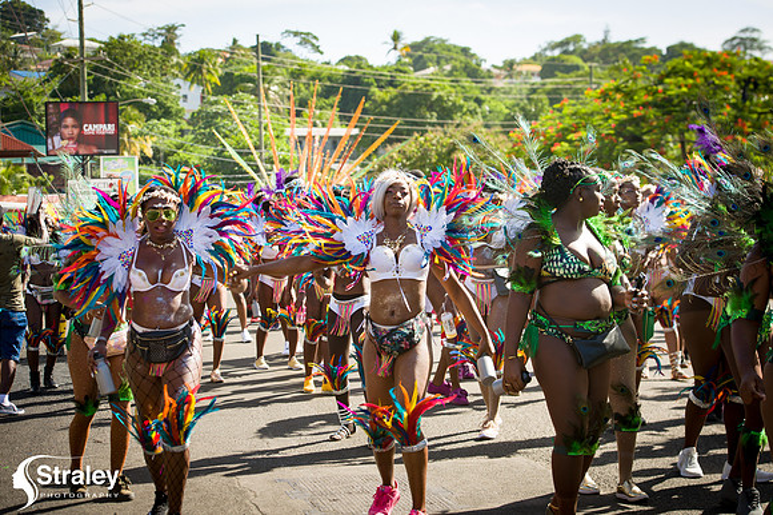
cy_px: 258
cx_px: 386
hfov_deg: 25.4
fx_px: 1717
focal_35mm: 80
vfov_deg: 17.0
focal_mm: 80
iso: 100
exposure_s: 1/200
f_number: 6.3
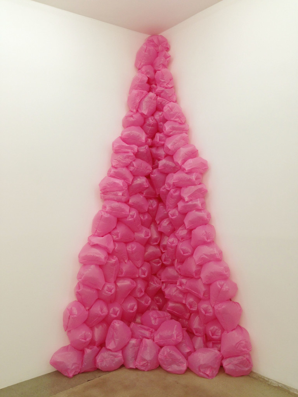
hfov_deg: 42.9
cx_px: 149
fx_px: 379
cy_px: 198
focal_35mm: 33
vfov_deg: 55.4
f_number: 2.4
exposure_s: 1/60
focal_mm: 4.12
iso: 50
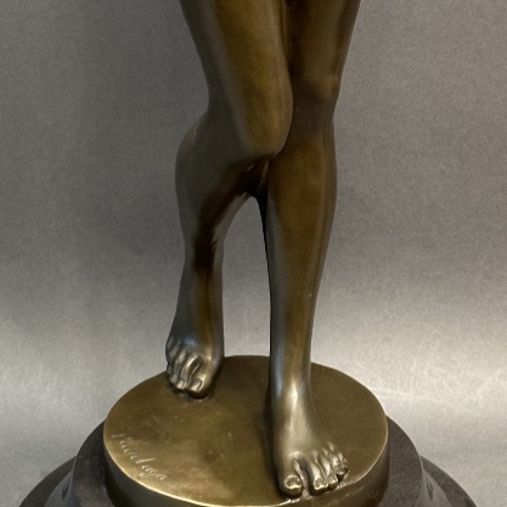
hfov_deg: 14.3
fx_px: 2022
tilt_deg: -24.5
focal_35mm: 122
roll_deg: -0.7
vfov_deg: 14.3
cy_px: 153
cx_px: 277
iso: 250
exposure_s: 1/33
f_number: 1.78
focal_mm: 6.86
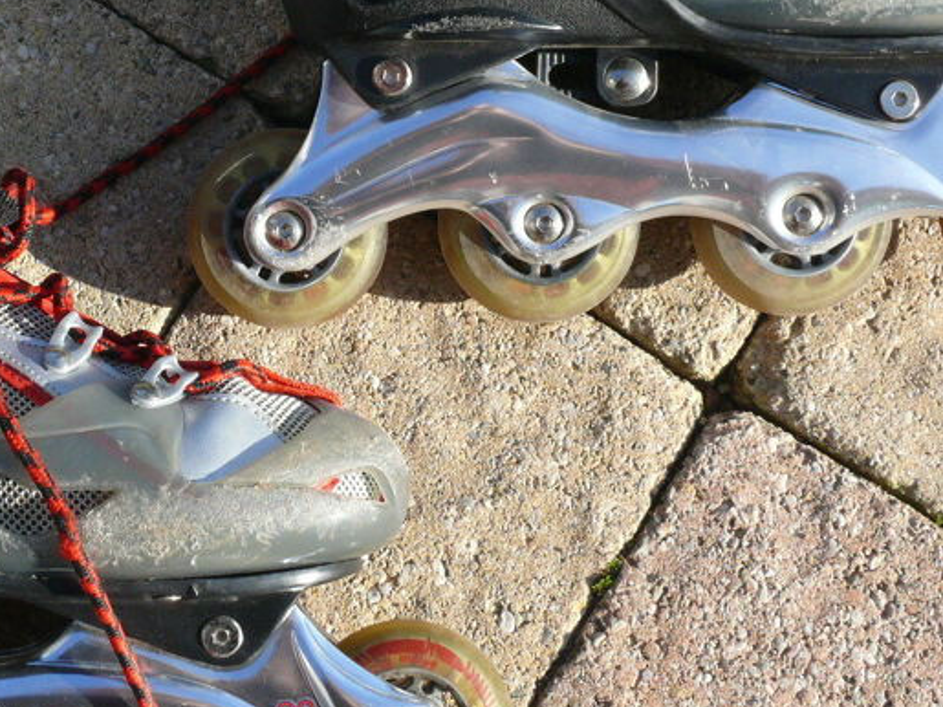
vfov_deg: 21.4
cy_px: 189
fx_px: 1852
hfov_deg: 28.0
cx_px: 203
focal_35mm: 68
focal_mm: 7.4
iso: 100
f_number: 5.6
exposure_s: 1/200
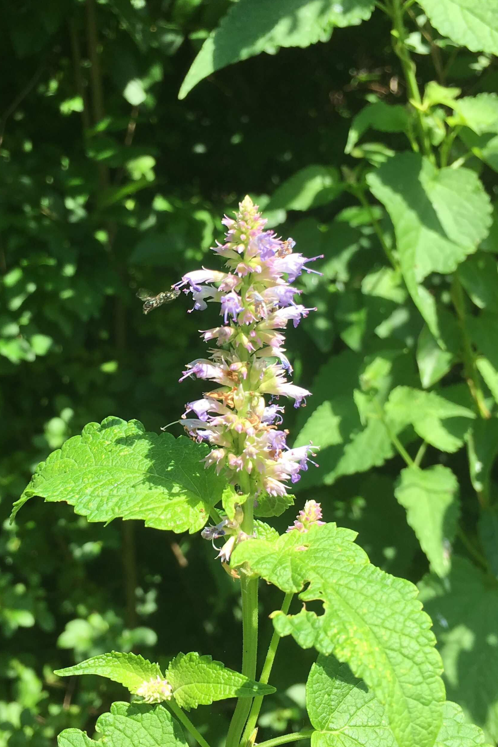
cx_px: 242
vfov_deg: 60.3
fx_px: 643
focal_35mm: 31
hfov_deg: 42.3
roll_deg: +2.1
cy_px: 368
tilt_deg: -10.4
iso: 25
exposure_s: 1/553
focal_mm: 4.15
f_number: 2.2
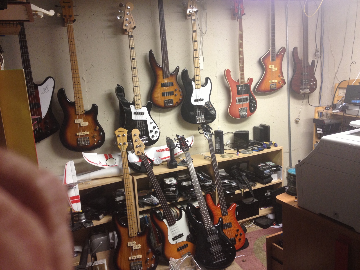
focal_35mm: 35
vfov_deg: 40.7
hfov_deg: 52.6
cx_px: 180
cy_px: 135
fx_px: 364
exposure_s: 1/20
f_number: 2.4
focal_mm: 4.28
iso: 100
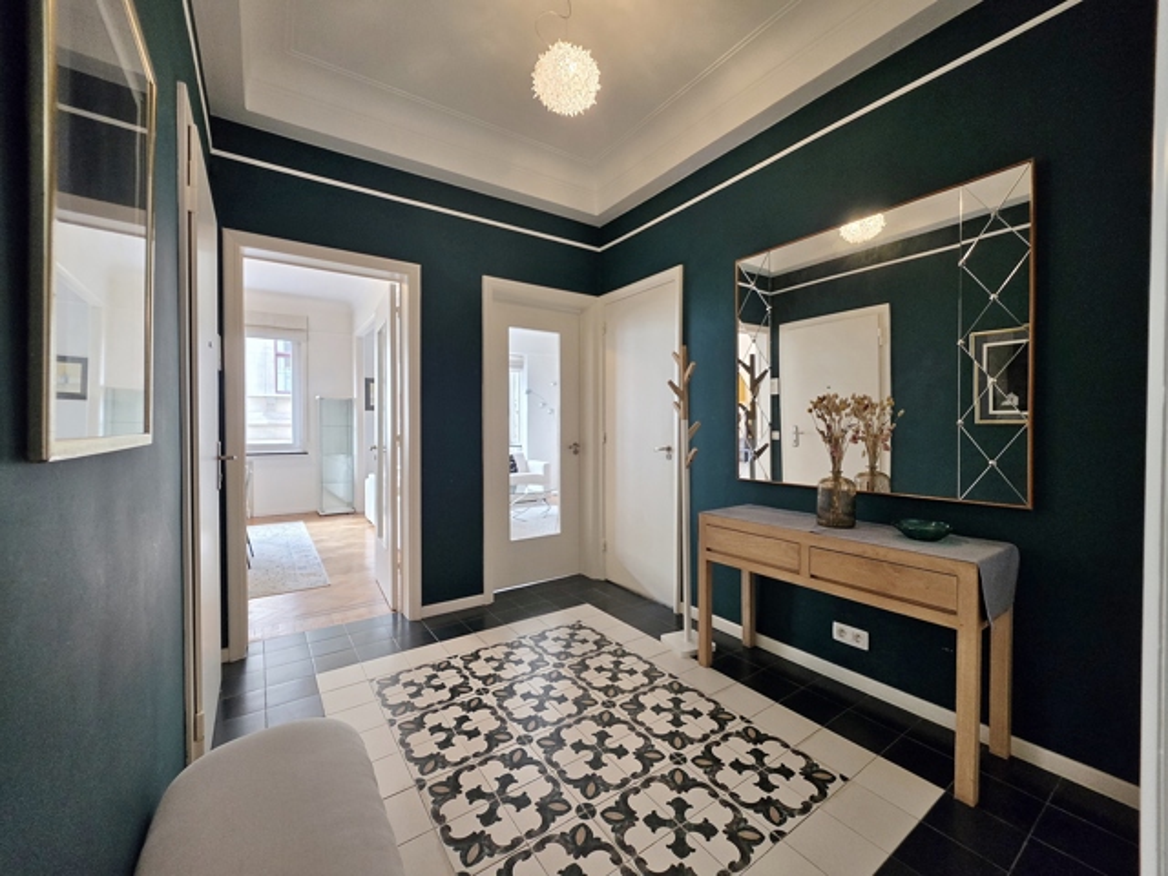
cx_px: 584
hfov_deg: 106.2
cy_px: 438
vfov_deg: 89.9
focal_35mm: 13
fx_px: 439
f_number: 1.9
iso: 320
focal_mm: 2.2
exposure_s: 1/100
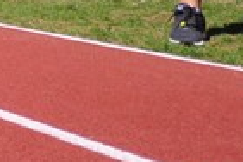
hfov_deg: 13.5
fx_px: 736
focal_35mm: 109
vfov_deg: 10.8
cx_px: -343
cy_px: -224
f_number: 4
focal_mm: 10
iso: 200
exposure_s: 1/2000
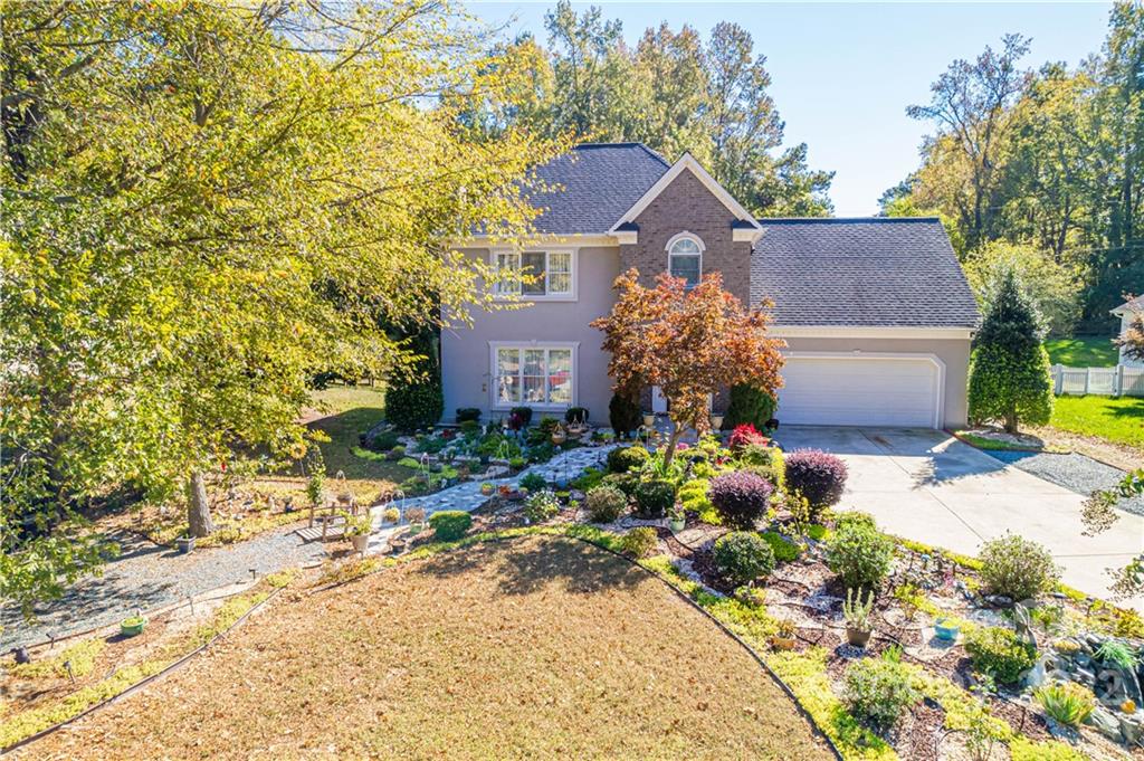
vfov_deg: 57.1
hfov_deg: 78.6
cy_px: 380
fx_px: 699
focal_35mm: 22
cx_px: 572
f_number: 2.8
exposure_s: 1/60
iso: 100
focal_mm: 8.38
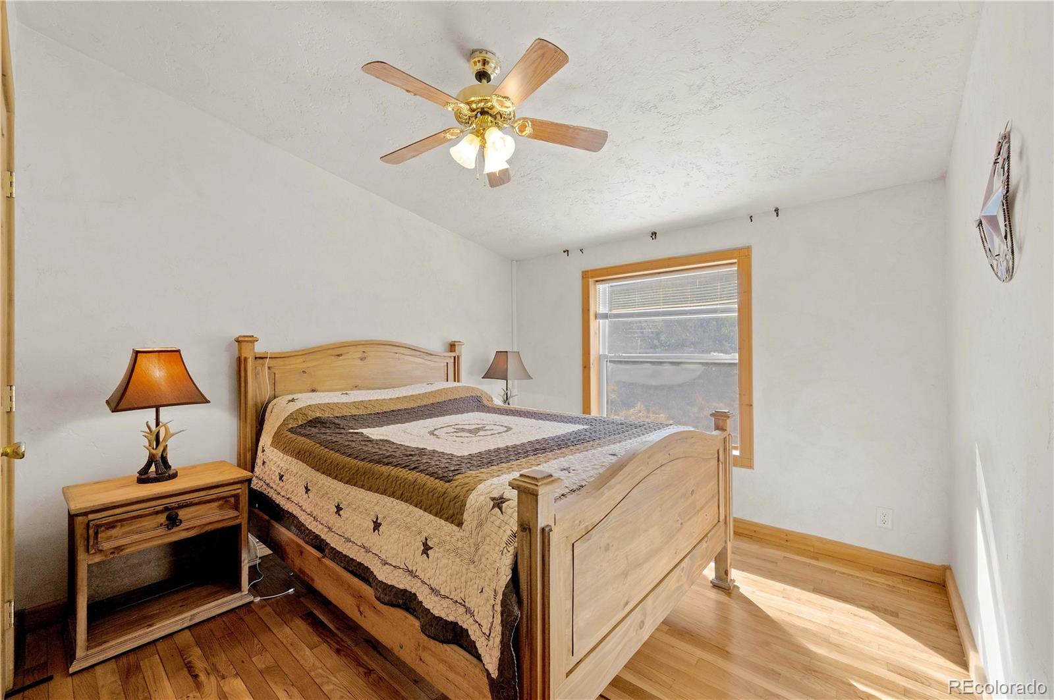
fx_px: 409
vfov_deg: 81.1
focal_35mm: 14
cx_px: 527
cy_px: 350
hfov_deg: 104.3
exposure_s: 1/10
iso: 640
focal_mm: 14
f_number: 14
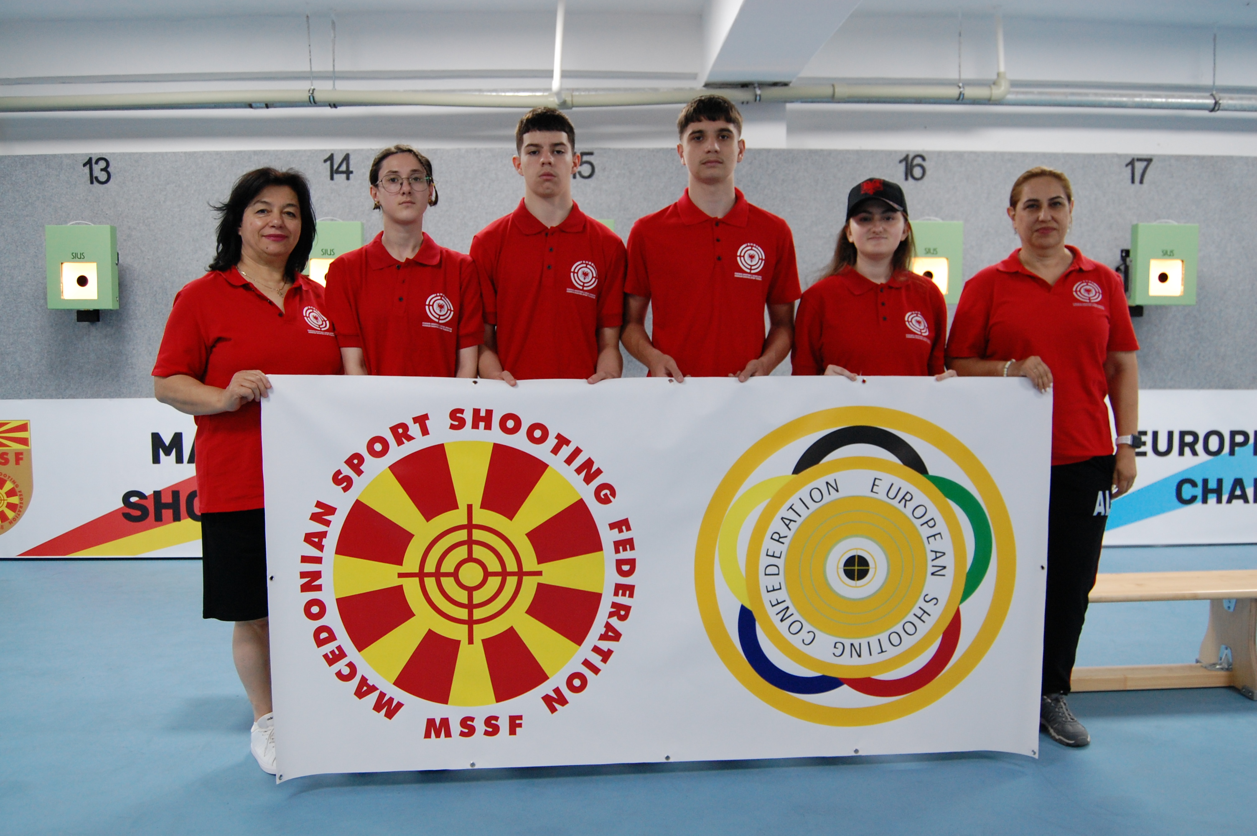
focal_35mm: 30
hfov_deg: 62.0
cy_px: 418
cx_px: 628
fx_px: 1047
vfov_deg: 43.5
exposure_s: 1/80
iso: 800
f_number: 4.5
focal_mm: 20
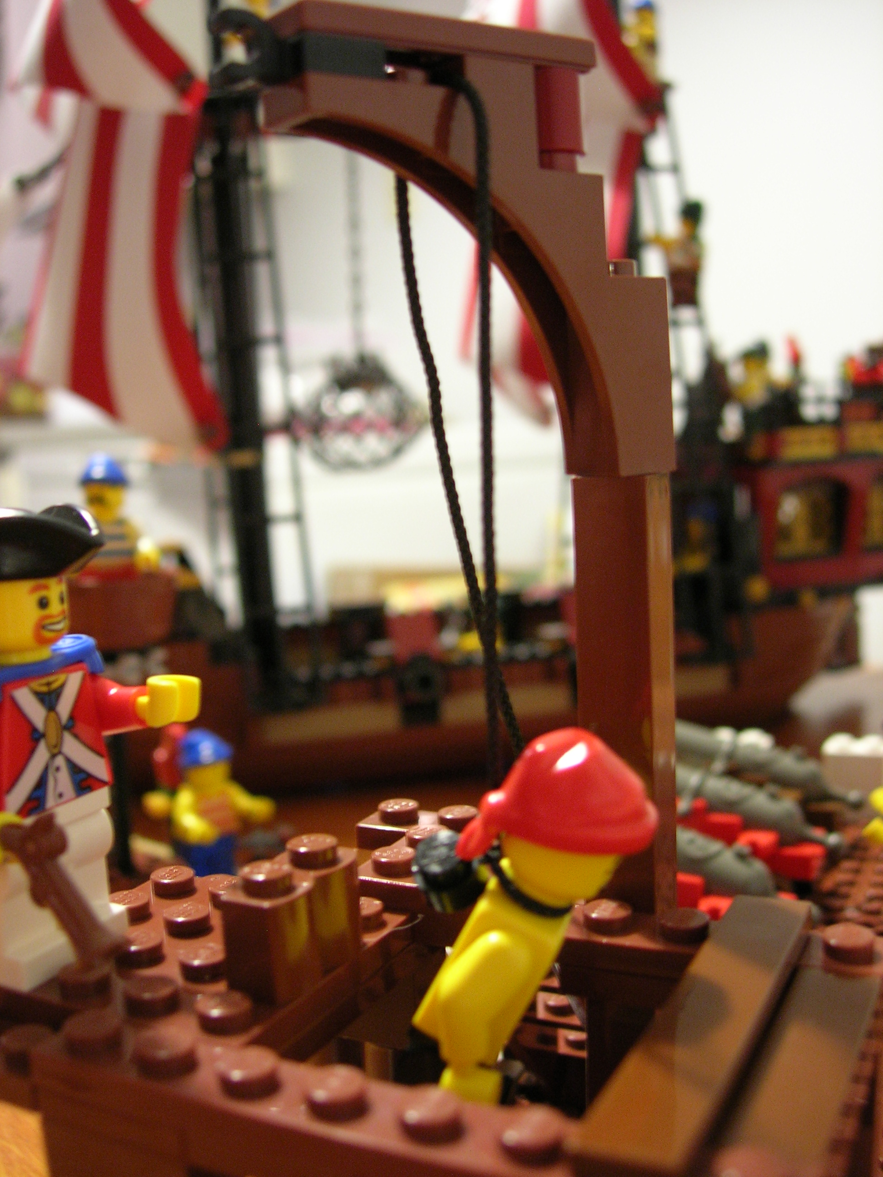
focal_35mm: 38
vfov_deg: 49.0
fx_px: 1292
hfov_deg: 37.7
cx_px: 442
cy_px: 588
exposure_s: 1/4.8
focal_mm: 7.8
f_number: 2.8
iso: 124
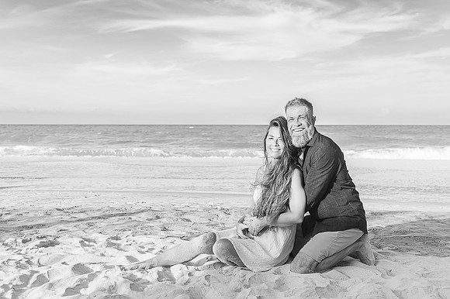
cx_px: 228
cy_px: 152
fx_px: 632
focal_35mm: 51
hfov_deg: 39.2
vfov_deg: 26.7
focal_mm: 44
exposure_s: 1/200
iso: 100
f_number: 4
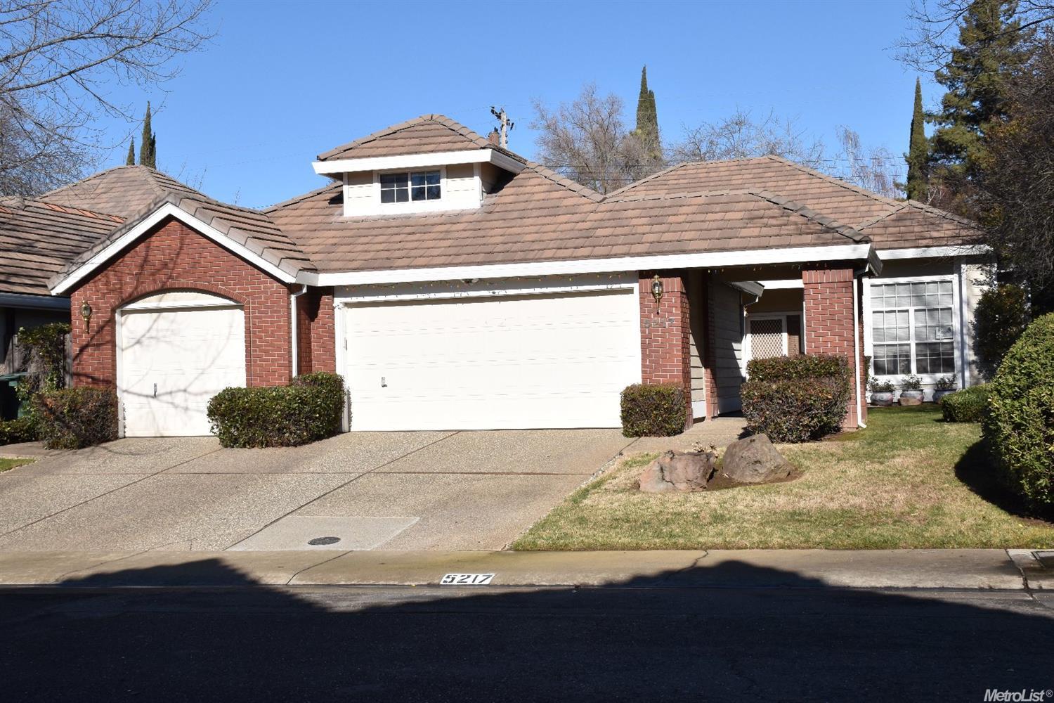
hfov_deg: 43.6
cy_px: 352
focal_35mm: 45
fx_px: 1317
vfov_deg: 29.9
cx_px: 527
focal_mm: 30
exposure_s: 1/800
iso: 500
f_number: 14
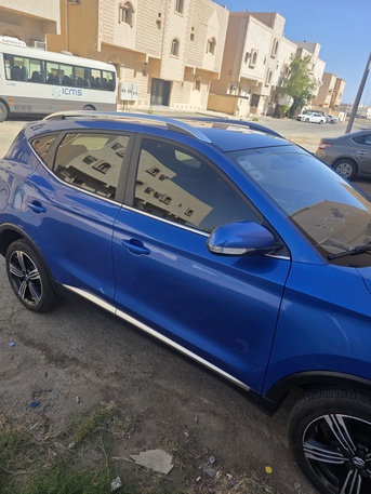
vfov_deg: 73.9
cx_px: 186
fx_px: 329
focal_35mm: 23
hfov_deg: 58.9
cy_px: 247
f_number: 1.7
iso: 80
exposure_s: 1/5000
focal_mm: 6.3
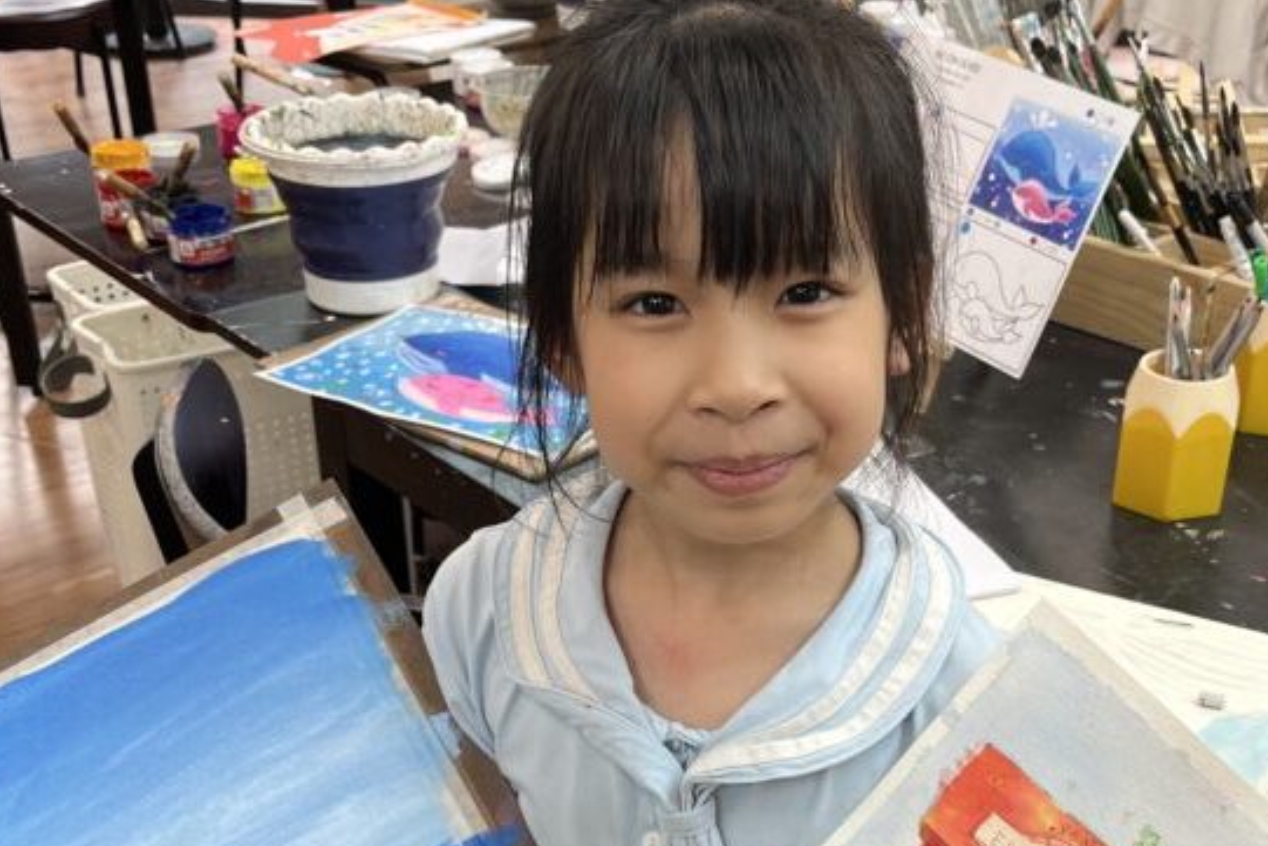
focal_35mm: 50
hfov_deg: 39.5
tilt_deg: -32.5
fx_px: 1761
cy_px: 703
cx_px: 701
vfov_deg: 26.4
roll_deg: +0.4
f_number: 1.6
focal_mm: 5.1
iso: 50
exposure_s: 1/100
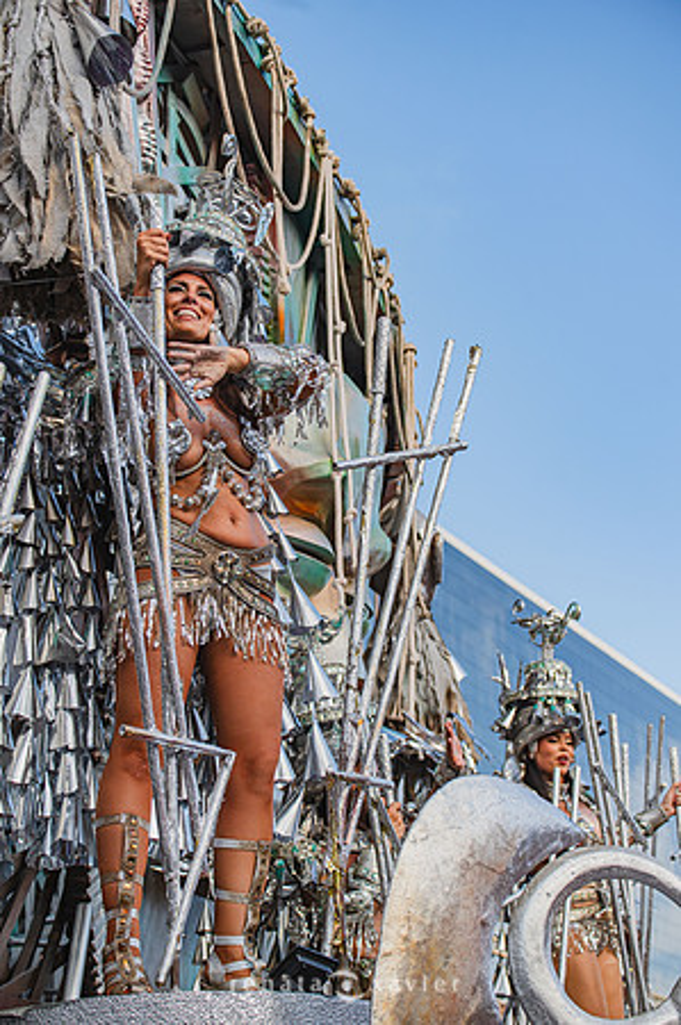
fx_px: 1991
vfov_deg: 28.9
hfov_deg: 19.4
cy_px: 512
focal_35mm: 70
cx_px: 340
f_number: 5.6
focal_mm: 70
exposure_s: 1/1600
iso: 400
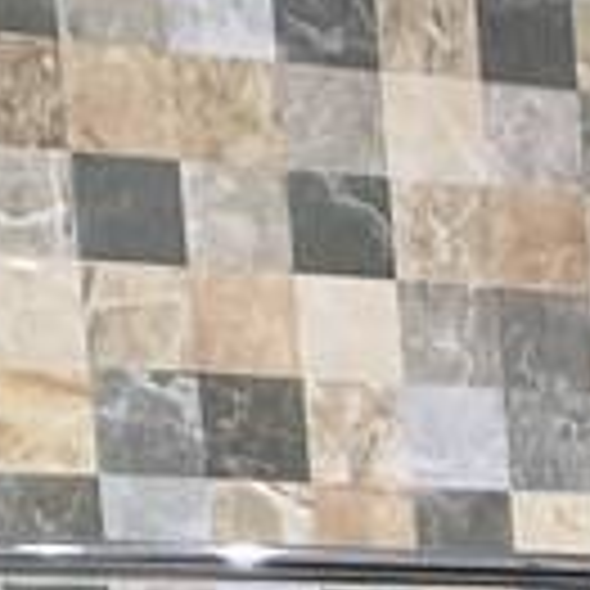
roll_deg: +3.5
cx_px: 1536
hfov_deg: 8.3
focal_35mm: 189
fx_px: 3645
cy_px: 1558
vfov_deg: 8.3
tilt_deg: -7.3
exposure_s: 1/60
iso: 100
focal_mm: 4.25
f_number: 1.8
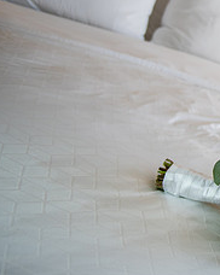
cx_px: 335
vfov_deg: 25.6
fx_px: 603
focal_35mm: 74
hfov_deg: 18.3
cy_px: 87
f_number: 2.8
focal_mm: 31
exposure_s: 1/320
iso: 500
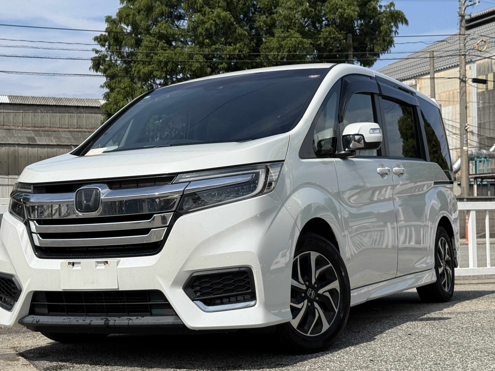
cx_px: 222
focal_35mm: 61
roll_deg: +0.8
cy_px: 181
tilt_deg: +2.6
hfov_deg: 31.7
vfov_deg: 24.0
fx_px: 872
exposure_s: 1/7874
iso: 80
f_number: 1.78
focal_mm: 6.76
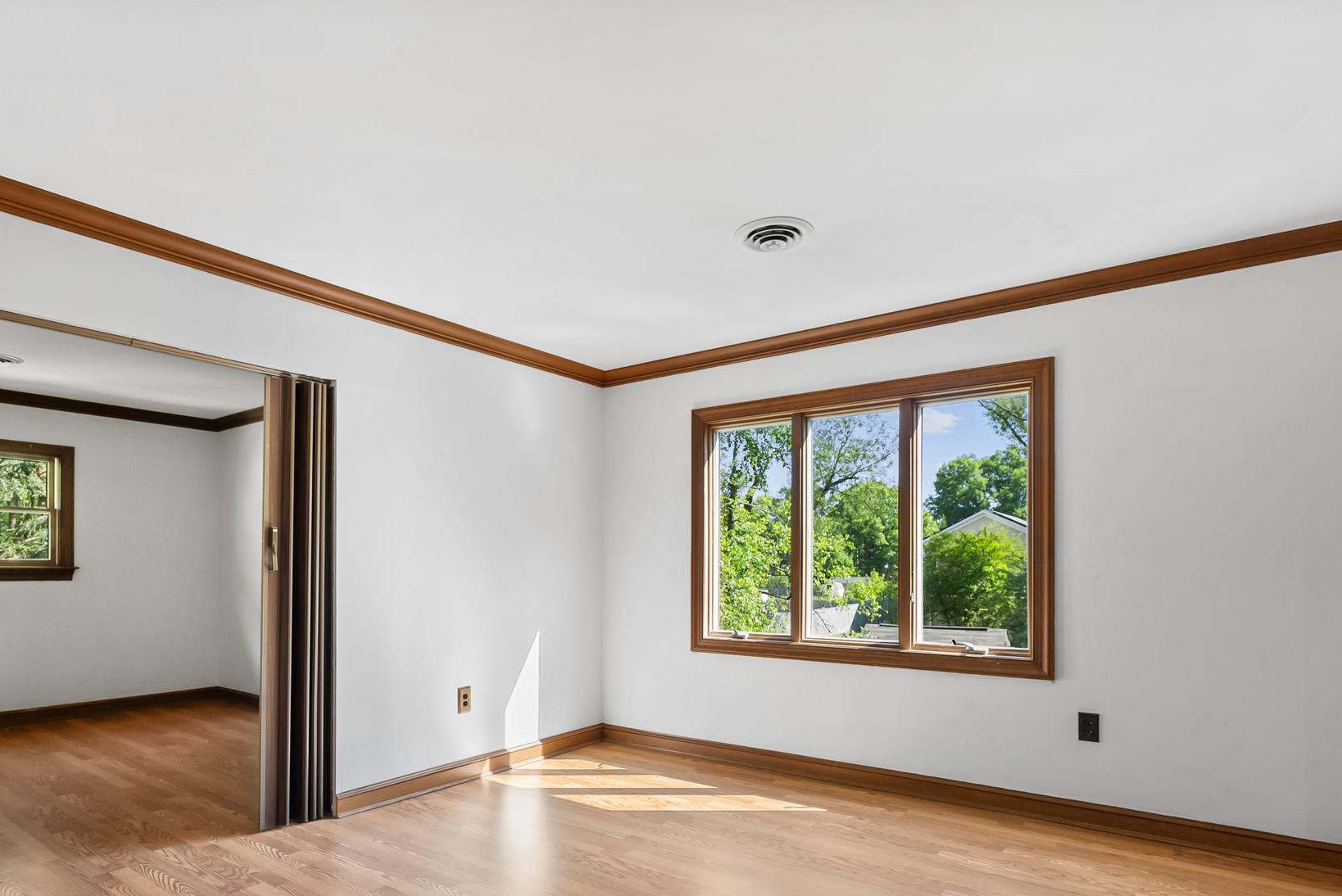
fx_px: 746
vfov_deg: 61.2
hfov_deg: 83.9
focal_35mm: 20
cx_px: 632
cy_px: 558
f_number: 4.5
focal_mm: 16
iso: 800
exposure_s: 1/25
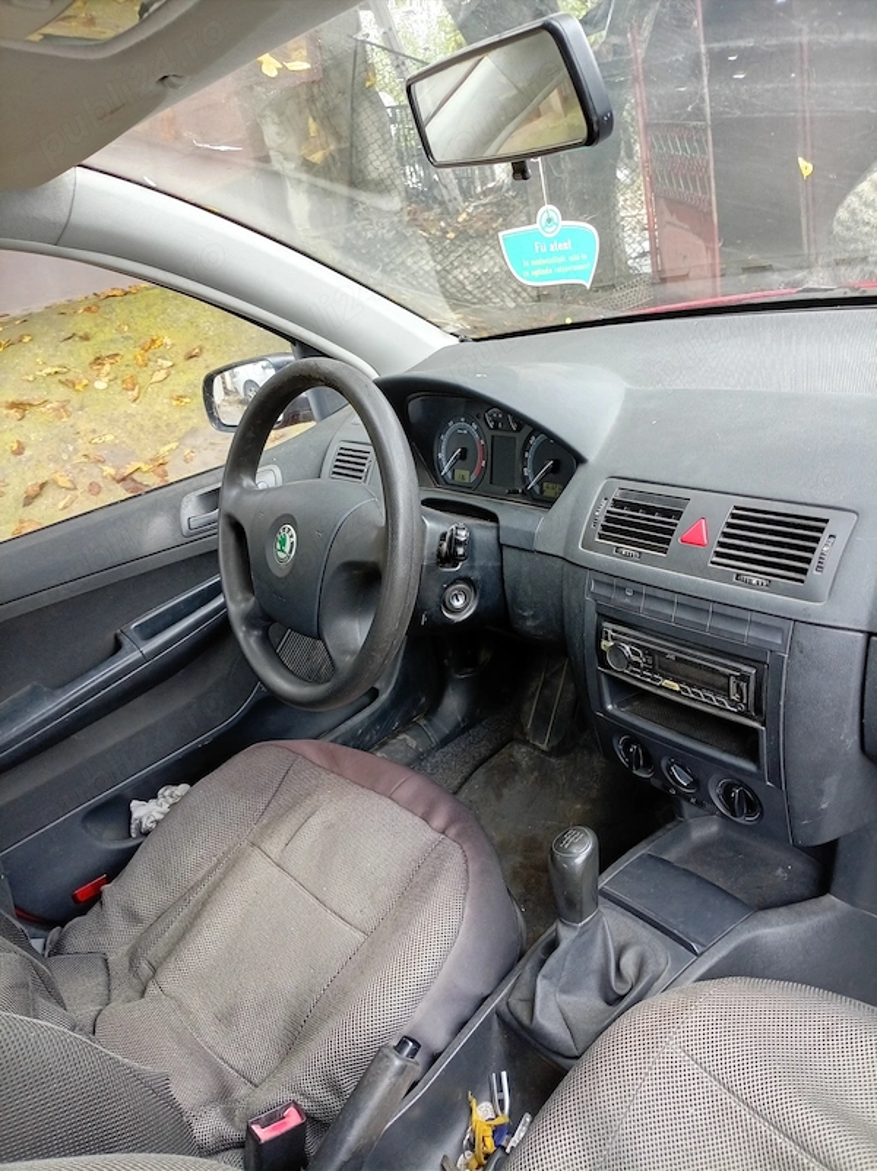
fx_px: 845
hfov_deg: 54.8
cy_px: 586
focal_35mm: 25
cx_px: 438
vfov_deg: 69.4
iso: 100
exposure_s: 1/33.3
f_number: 1.8
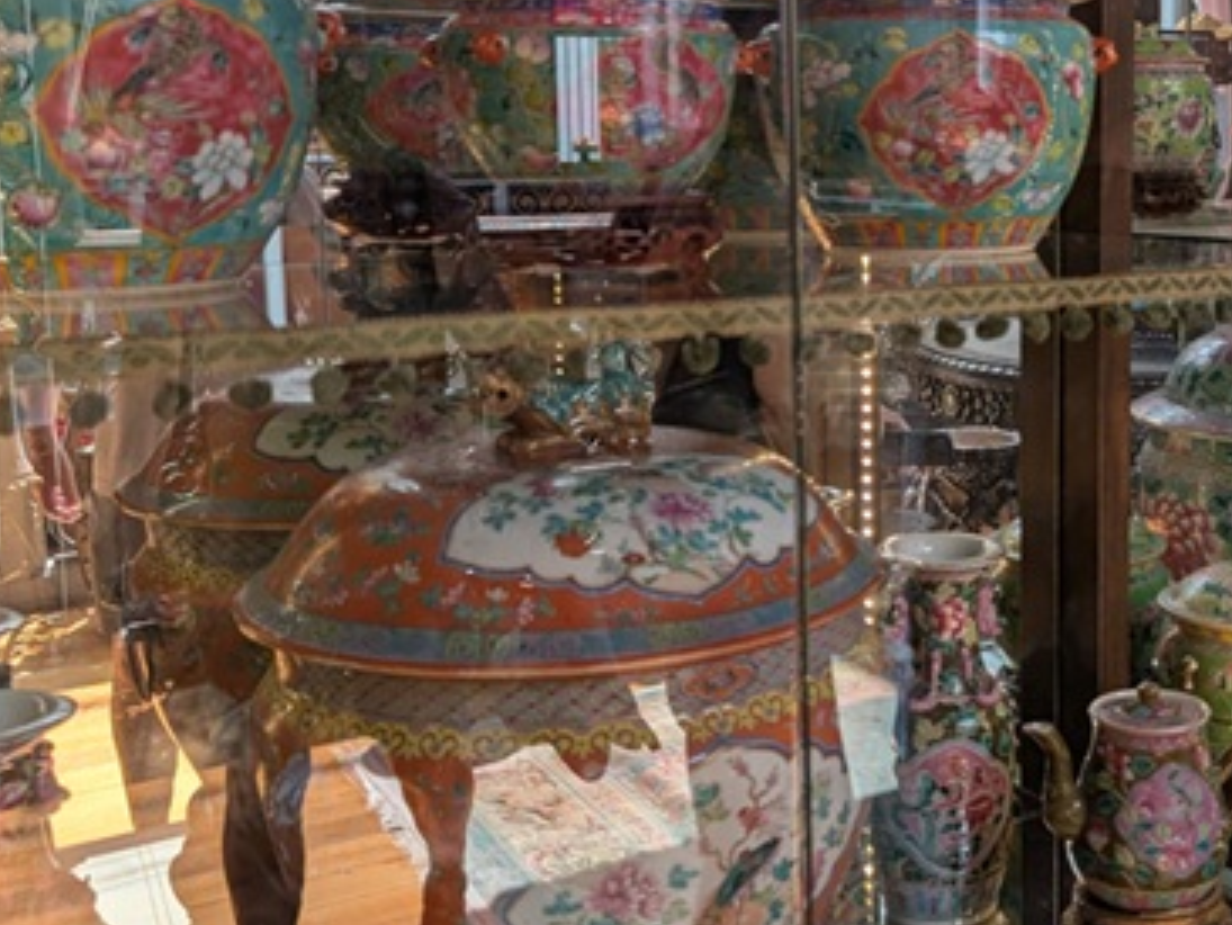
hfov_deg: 39.2
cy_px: 361
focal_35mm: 46
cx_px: 1033
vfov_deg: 31.4
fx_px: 1638
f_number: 1.68
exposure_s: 1/129
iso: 18
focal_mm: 6.9
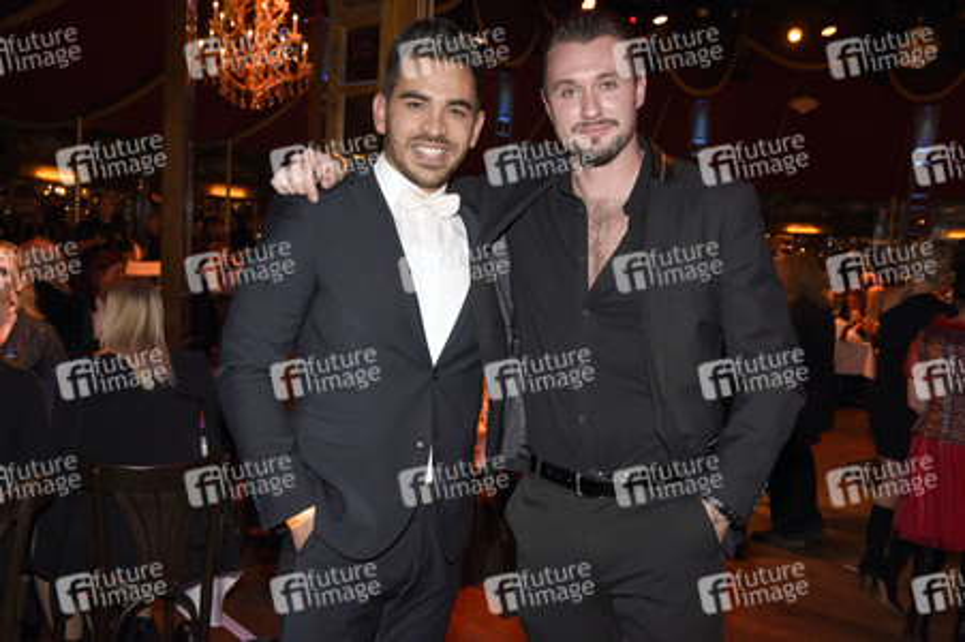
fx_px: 1018
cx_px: 482
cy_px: 321
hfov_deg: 50.7
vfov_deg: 35.0
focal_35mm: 38
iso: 1250
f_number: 6.3
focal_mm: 38
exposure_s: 1/60
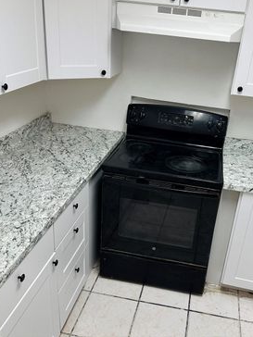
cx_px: 166
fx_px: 322
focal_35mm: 33
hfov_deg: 42.4
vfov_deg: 55.3
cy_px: 165
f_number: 1.78
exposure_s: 1/120
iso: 200
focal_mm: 6.86
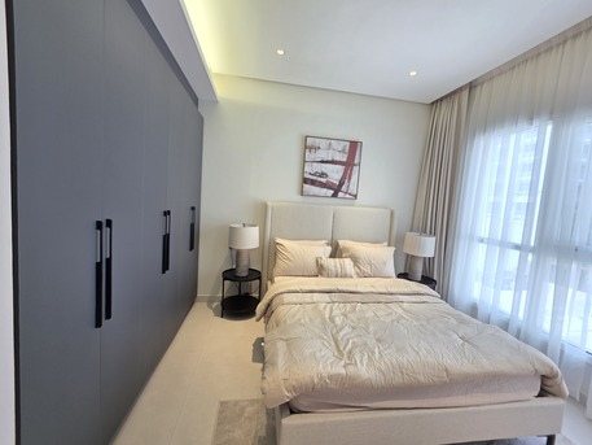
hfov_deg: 106.2
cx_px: 296
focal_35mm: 13
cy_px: 222
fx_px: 222
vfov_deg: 89.9
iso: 125
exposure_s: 1/100
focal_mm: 2.2
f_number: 1.9
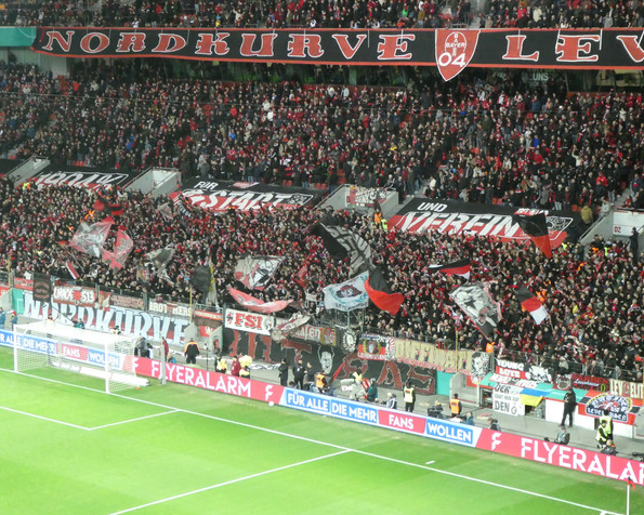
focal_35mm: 83
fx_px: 1582
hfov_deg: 23.0
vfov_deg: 18.5
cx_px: 327
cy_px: 258
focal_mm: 14.1
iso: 1250
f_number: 4.7
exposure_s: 1/80
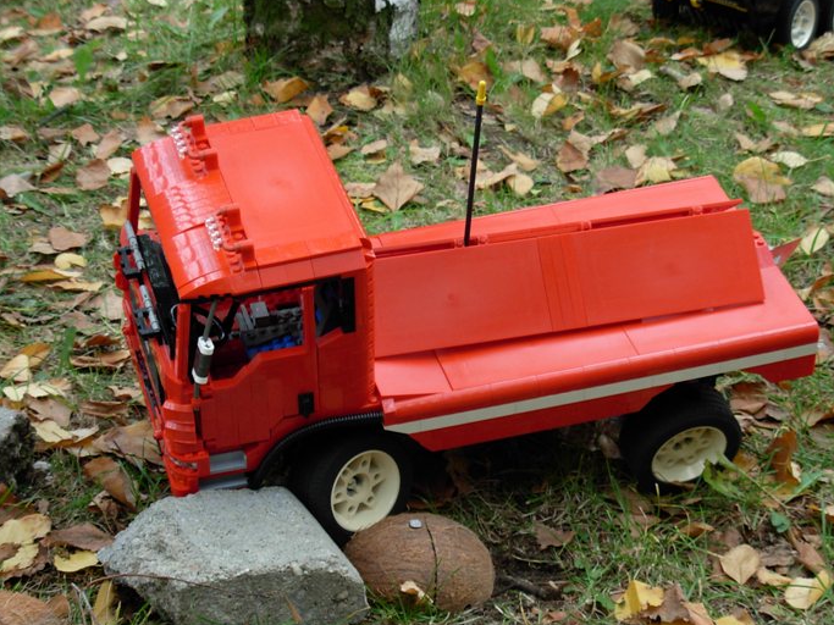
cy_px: 350
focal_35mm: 89
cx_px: 464
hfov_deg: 22.0
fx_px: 2144
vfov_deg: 16.6
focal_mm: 12.5
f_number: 3.6
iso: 79
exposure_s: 1/41.4
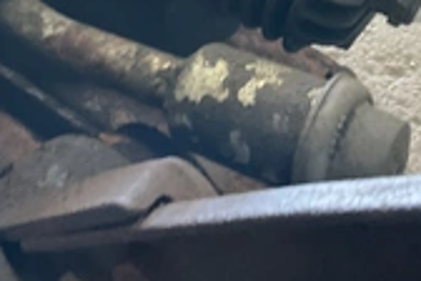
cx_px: 155
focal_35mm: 72
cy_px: -13
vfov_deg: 18.3
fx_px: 842
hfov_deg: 28.0
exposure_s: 1/40
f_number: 1.8
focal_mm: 3
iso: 200
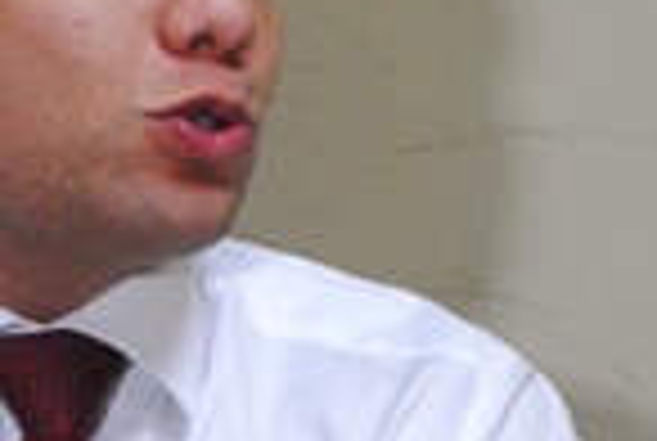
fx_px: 4334
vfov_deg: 5.8
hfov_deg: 8.6
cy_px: 580
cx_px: 72
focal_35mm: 237
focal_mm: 36
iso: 1600
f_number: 7.1
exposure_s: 1/40
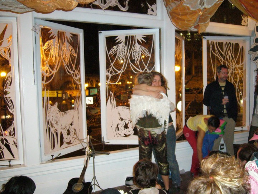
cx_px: 129
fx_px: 261
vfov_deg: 40.7
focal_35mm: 35
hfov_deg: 52.6
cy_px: 97
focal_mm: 5.8
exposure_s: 1/30
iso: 400
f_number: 2.8
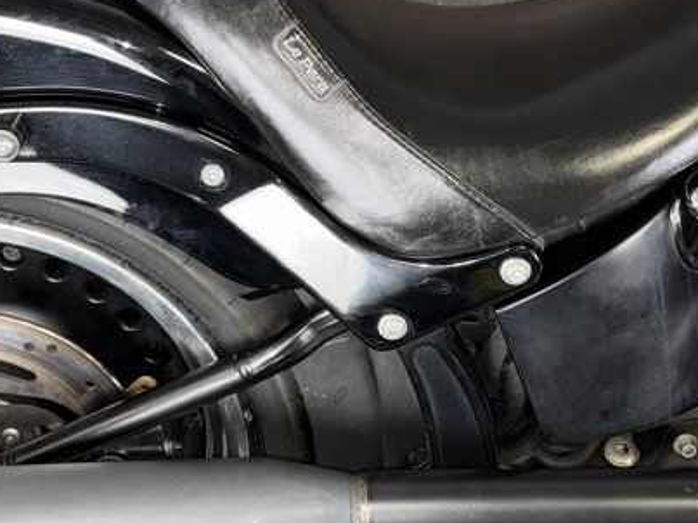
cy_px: 199
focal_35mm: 61
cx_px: 308
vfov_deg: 24.0
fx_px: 1230
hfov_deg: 31.7
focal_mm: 6.76
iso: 64
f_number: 1.78
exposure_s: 1/15
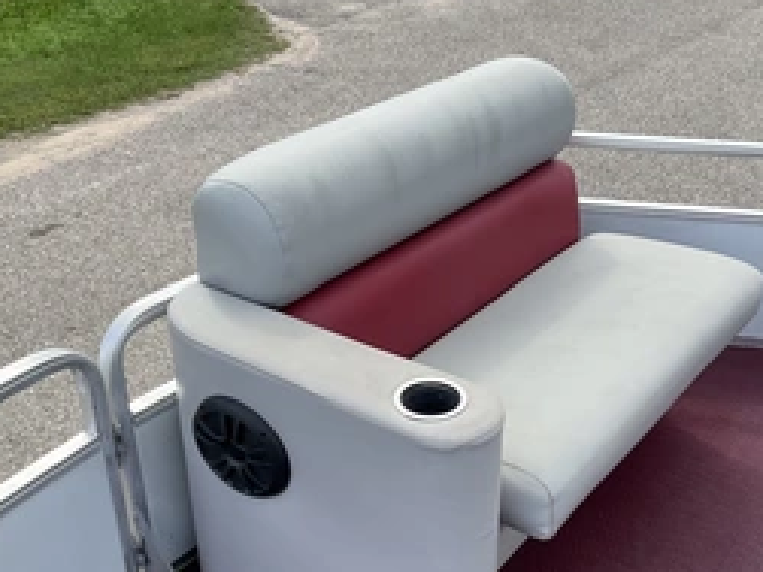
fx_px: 1014
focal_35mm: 46
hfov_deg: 41.0
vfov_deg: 31.2
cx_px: 475
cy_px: 390
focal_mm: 3
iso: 25
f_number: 1.8
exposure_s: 1/674
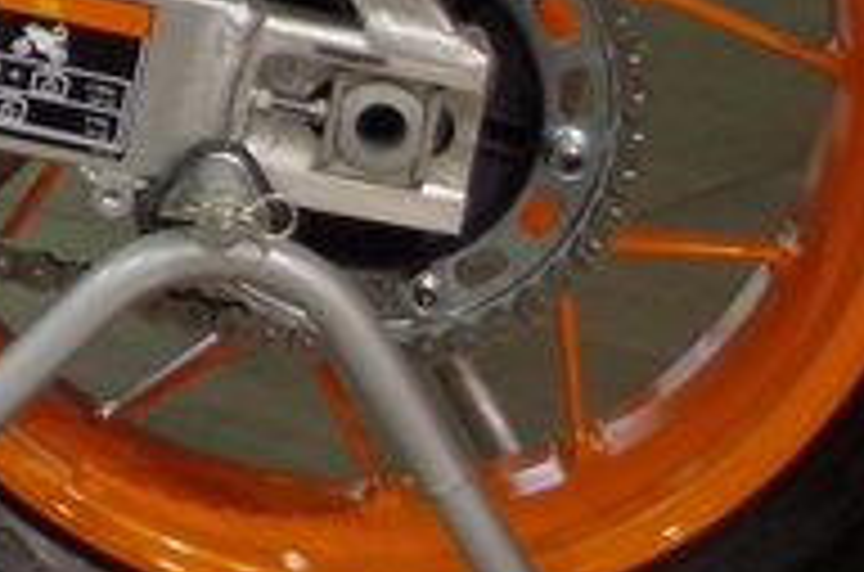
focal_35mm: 192
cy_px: -504
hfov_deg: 9.8
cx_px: -1004
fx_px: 4597
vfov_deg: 6.9
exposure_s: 1/50
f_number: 4
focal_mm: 24.38
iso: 800
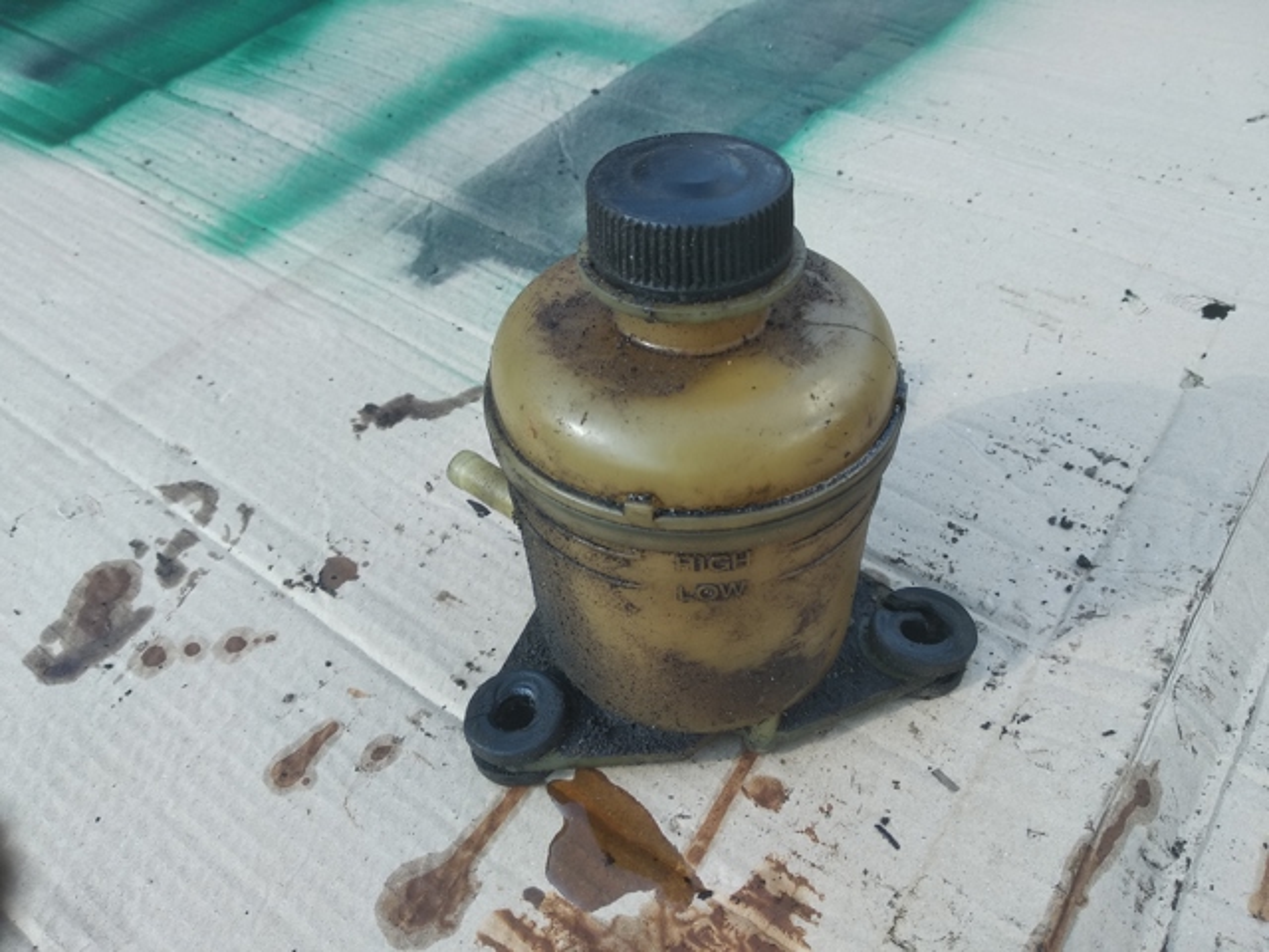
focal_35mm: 26
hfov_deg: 67.3
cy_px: 476
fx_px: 953
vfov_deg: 53.1
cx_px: 634
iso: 100
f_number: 2.2
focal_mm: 3.81
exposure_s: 1/170
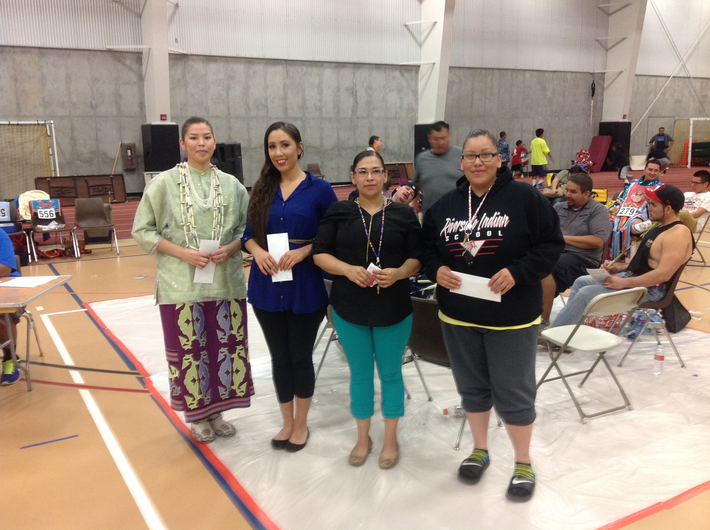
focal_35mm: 35
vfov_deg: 40.6
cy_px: 265
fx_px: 717
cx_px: 355
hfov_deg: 52.7
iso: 125
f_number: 2.4
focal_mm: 4.28
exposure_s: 1/15
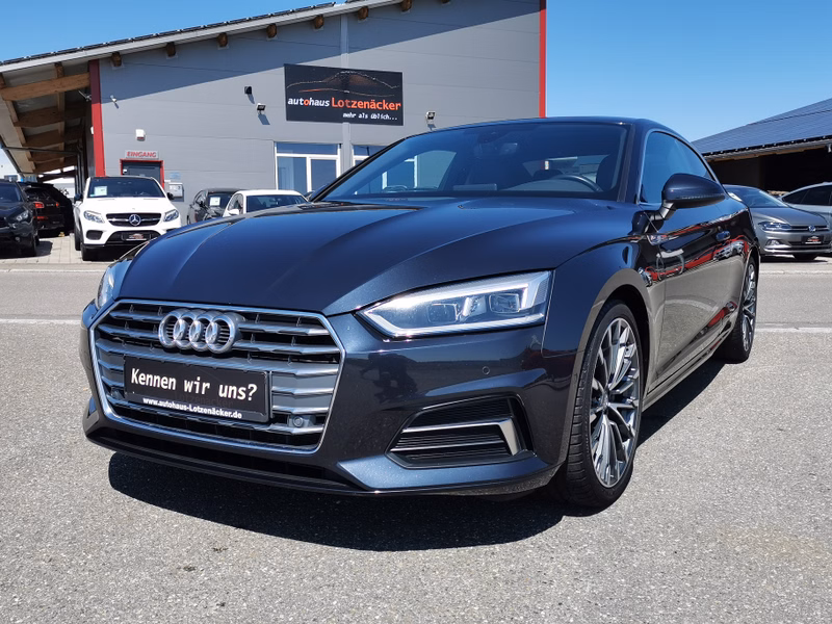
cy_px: 312
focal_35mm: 33
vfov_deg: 42.9
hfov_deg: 55.4
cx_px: 416
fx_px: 793
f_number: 1.8
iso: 50
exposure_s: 1/2564
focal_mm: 5.58
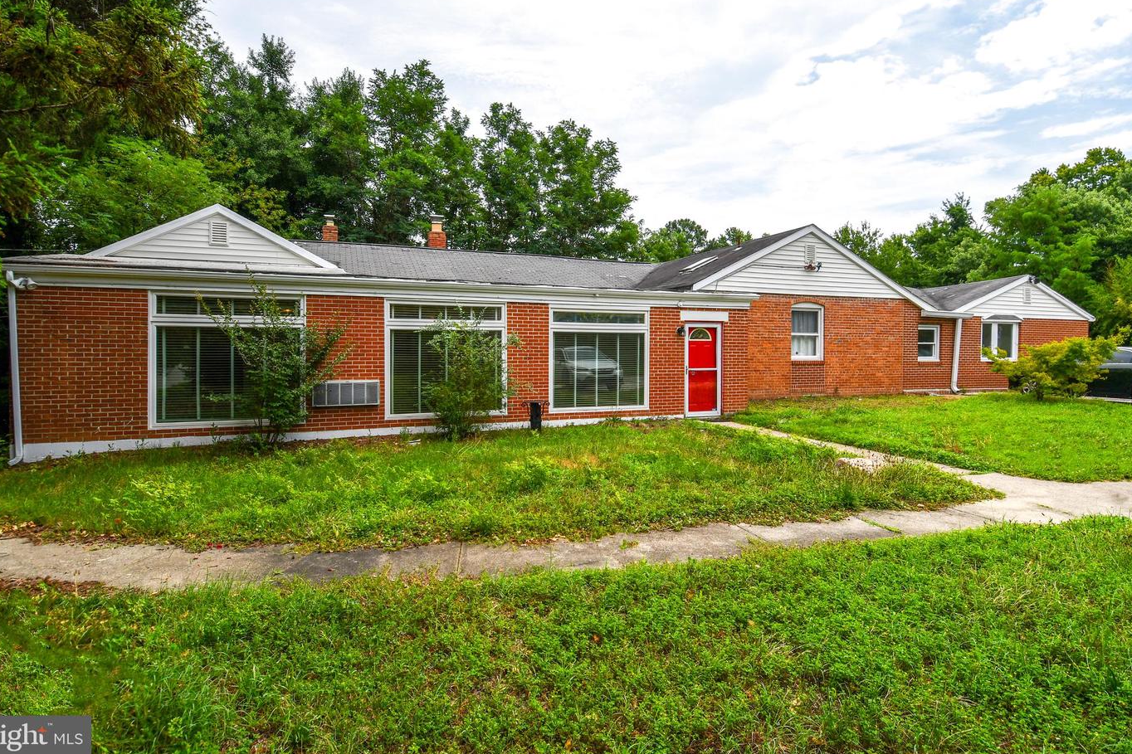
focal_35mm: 19
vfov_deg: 64.5
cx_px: 559
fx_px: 597
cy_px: 360
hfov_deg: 86.9
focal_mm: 12
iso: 100
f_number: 9
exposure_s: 1/320
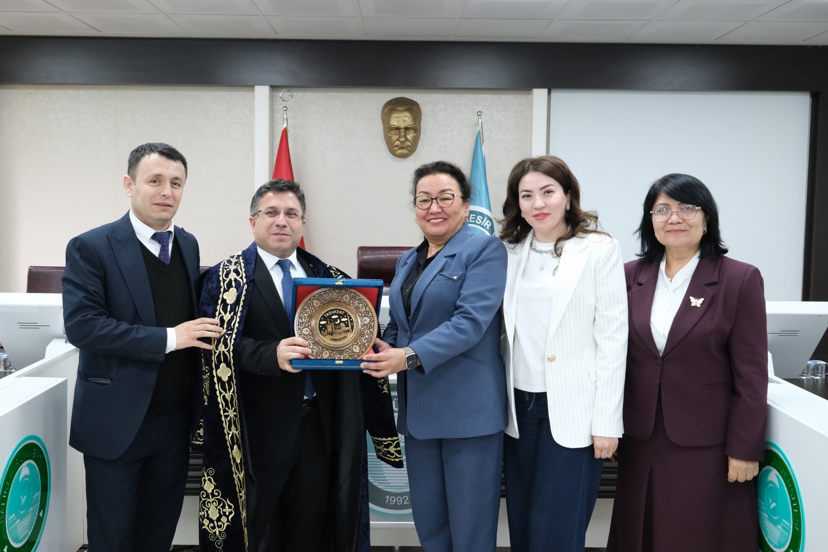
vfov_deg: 38.9
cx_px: 403
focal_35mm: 34
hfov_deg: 55.8
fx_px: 782
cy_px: 271
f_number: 5.6
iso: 3200
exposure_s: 1/140
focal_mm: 22.3
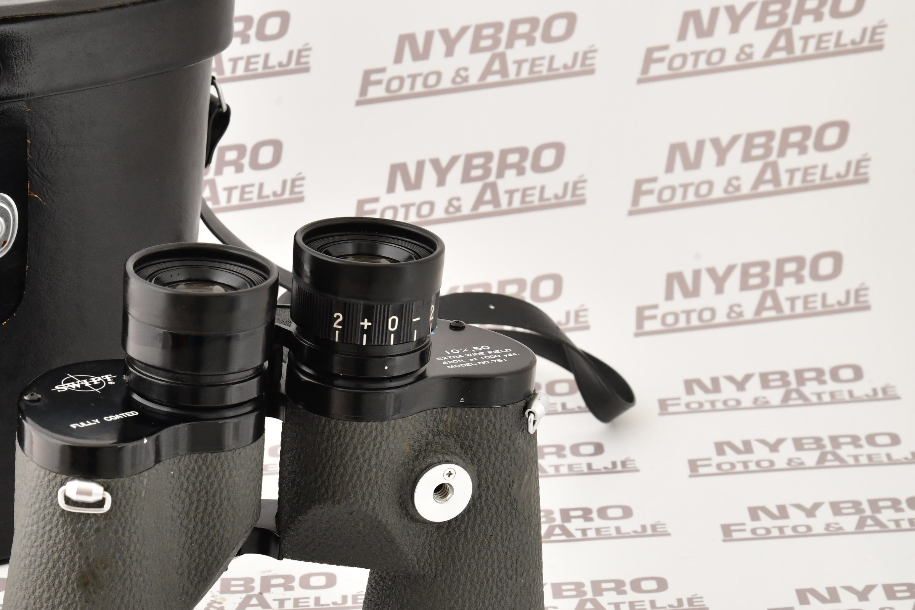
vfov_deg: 10.6
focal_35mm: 129
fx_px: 3278
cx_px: 138
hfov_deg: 15.7
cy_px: 403
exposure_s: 1/160
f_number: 13
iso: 1600
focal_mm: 75
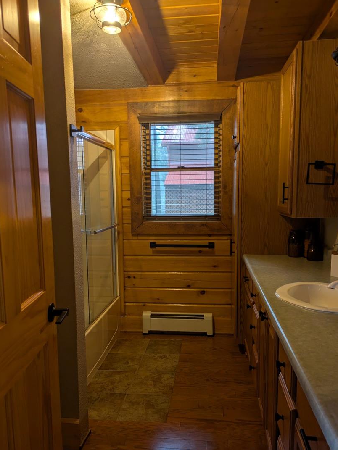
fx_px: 364
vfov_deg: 63.4
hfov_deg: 49.8
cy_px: 235
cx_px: 174
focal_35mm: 28
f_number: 1.89
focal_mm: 5.43
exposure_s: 1/24
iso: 65
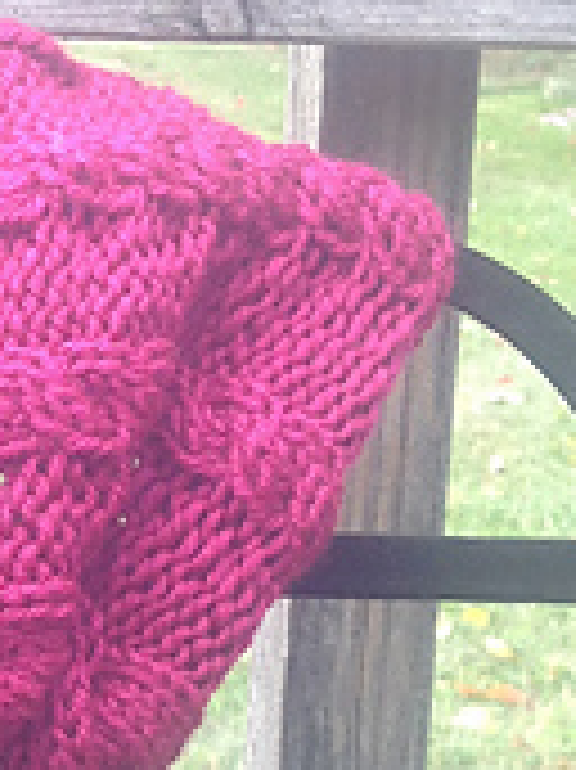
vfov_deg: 14.8
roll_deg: +1.0
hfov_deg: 10.9
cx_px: -302
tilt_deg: -15.4
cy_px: 779
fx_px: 2910
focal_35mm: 131
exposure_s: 1/280
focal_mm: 4.28
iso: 50
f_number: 2.4
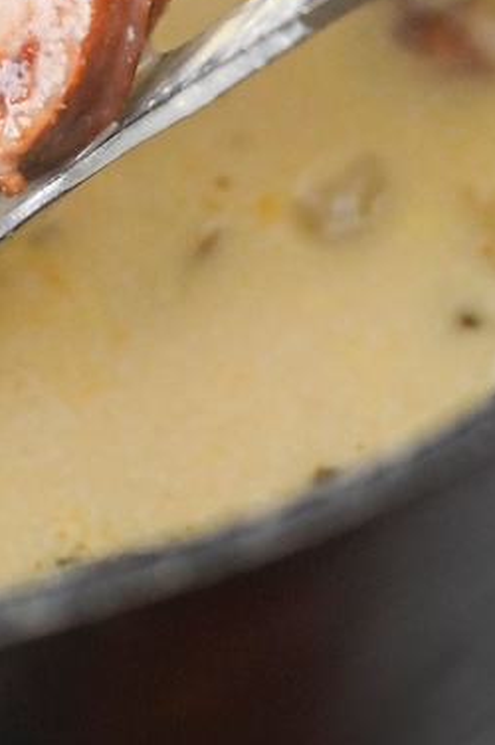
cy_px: -208
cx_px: -337
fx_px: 4959
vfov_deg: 8.5
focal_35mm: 240
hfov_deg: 5.6
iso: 560
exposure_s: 1/125
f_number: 4
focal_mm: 50
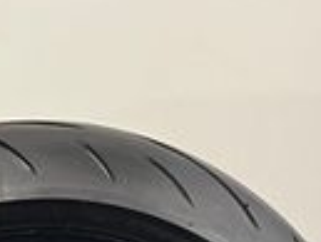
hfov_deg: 14.7
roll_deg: +0.0
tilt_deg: -5.9
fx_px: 1197
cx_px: -70
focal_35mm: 129
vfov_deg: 10.8
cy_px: 427
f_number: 1.6
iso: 160
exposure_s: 1/50
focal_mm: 5.1
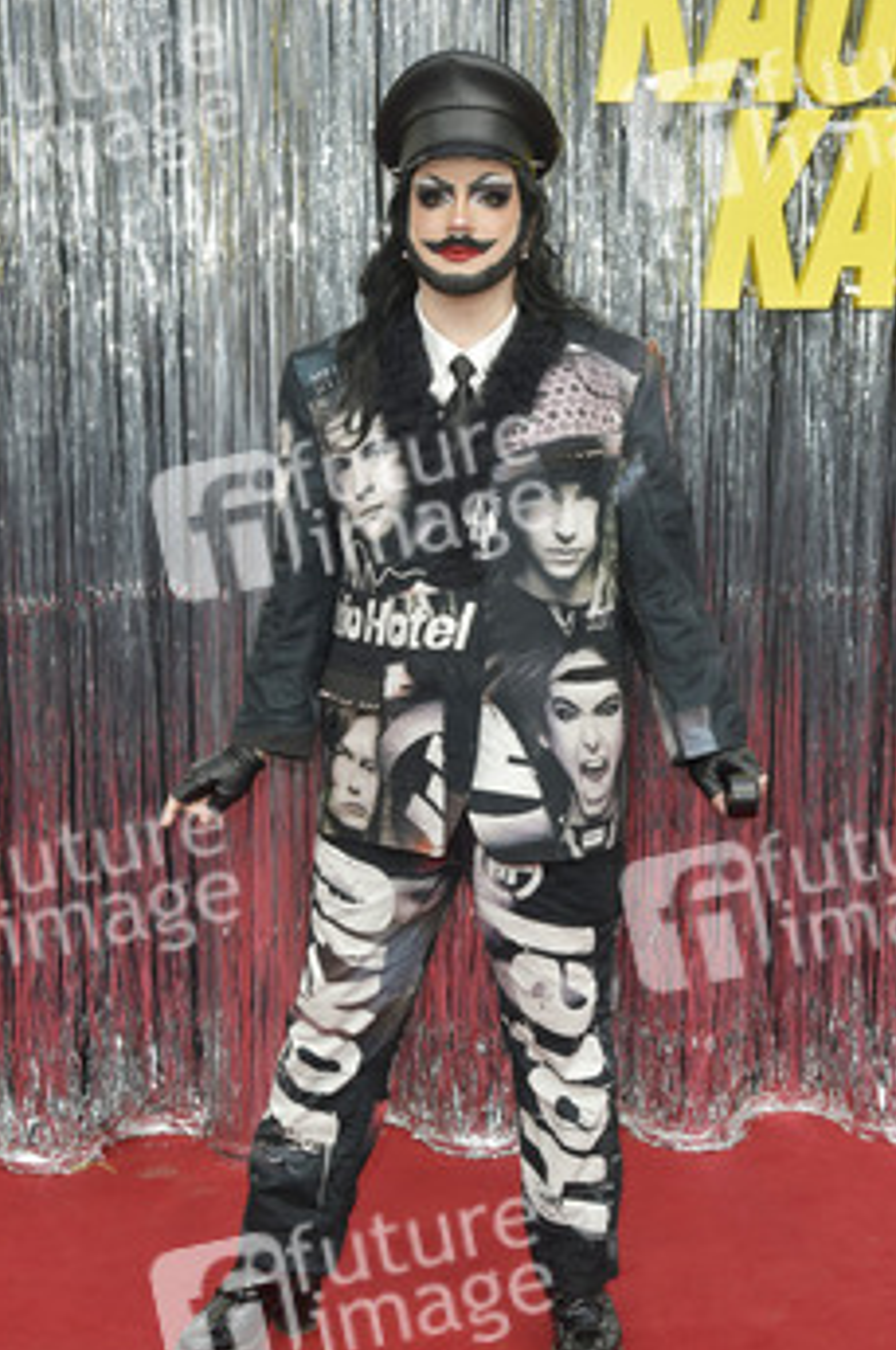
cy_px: 704
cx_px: 466
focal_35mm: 58
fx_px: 2172
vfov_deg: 34.5
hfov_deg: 23.3
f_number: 7.1
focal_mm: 50
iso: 640
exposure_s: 1/200
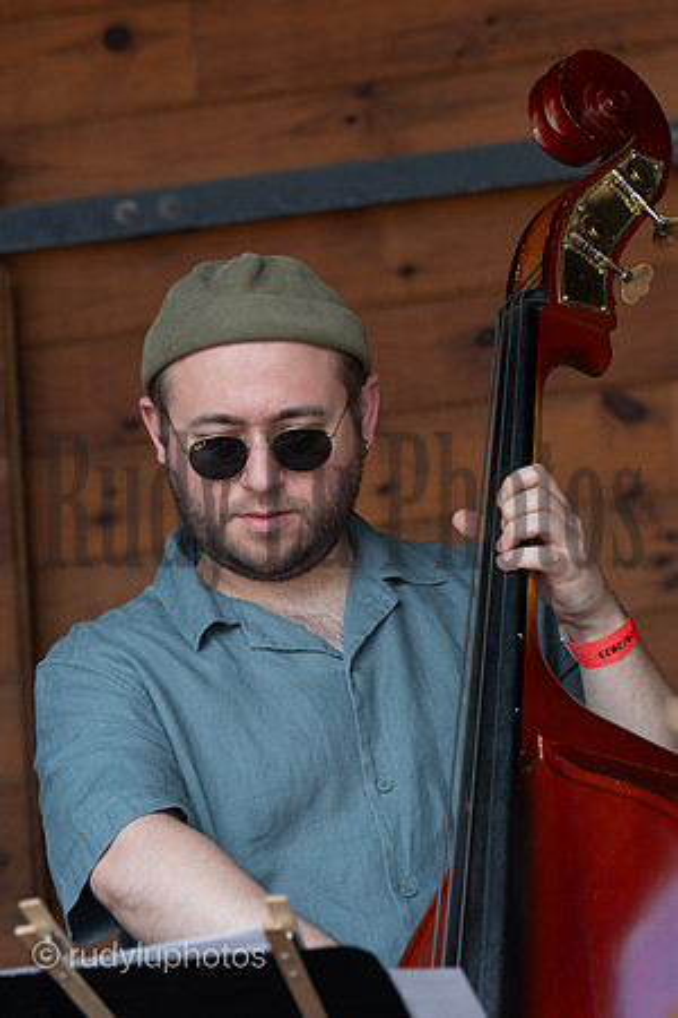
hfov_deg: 4.6
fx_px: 8474
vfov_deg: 6.9
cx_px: 339
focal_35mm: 300
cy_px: 509
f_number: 5.6
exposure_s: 1/320
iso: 800
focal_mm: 200
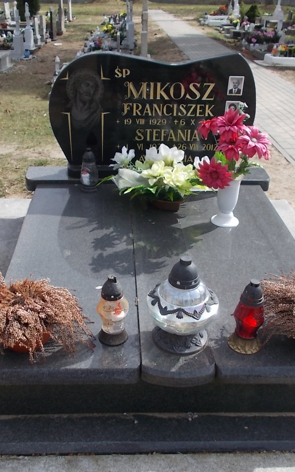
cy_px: 236
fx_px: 476
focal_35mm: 37
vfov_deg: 52.7
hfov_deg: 34.4
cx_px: 130
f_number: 8
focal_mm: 4.6
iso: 80
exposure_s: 1/125
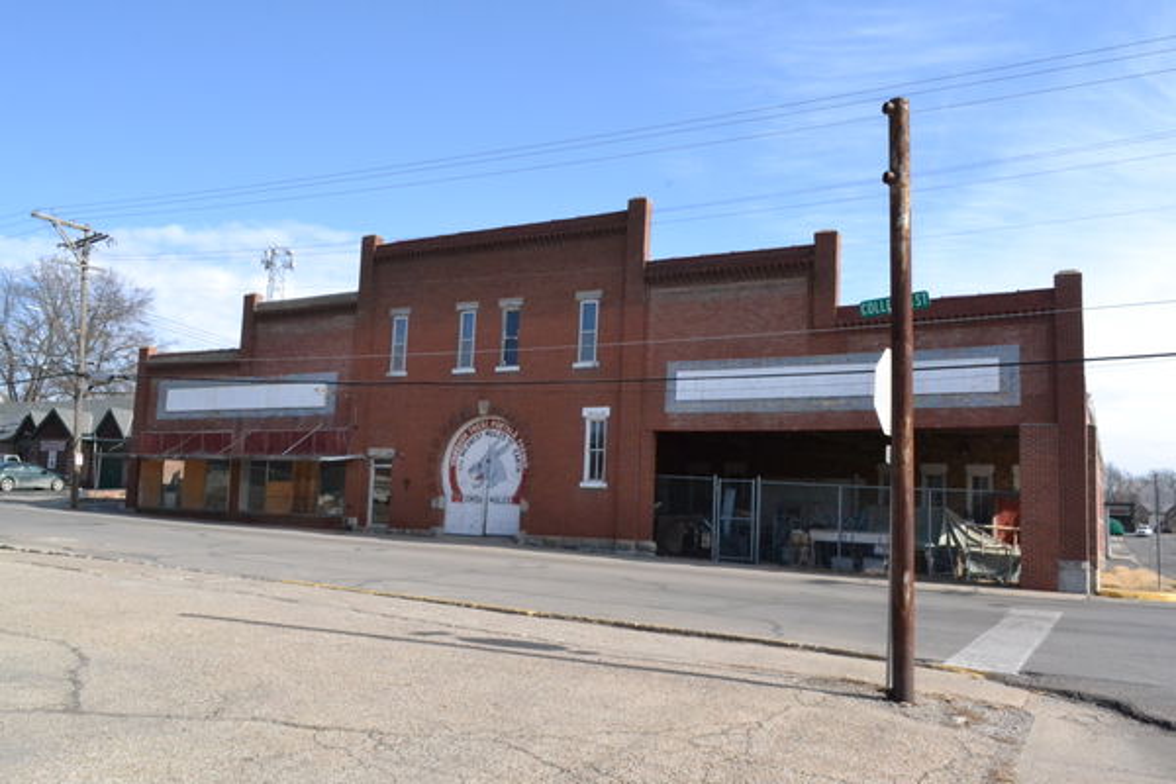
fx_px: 980
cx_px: 588
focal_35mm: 30
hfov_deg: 61.9
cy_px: 392
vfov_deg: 43.6
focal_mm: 20
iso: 3200
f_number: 20
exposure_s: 1/800
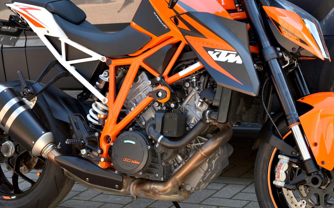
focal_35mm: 95
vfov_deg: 13.8
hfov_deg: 21.9
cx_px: 183
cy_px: 97
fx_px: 865
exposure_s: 1/60
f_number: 4
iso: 100
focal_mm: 60
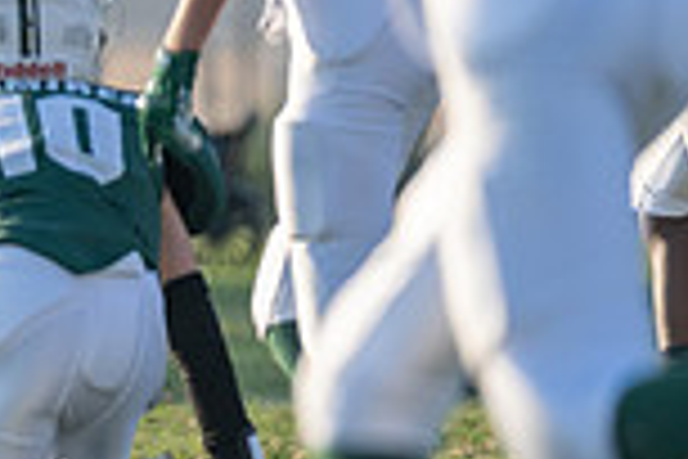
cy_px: 161
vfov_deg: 1.3
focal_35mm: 1059
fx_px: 20237
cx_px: -818
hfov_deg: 1.9
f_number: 2.8
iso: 100
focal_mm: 200
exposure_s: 1/1000
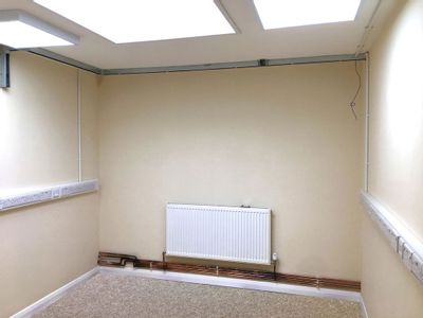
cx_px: 212
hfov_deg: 61.7
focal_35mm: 29
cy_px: 159
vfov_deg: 48.2
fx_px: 354
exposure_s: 1/100
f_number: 2.2
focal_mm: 4.15
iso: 32
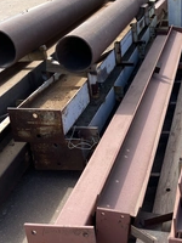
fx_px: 393
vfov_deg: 34.1
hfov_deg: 25.0
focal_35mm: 56
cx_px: 176
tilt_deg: -26.8
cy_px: 157
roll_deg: +0.6
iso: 32
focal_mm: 3.99
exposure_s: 1/725
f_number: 1.8
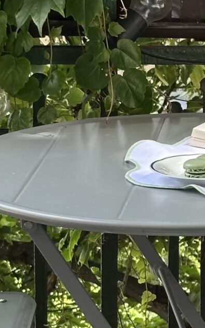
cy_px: 192
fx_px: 1832
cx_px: 211
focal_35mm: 205
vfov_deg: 10.2
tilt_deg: -13.4
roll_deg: -0.5
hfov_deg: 6.4
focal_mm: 6.86
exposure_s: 1/220
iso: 64
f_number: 1.78
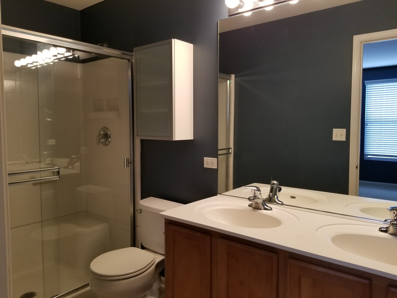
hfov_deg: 67.3
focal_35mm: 26
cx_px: 198
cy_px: 149
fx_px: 298
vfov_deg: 53.1
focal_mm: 4.25
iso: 200
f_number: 1.7
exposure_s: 1/60
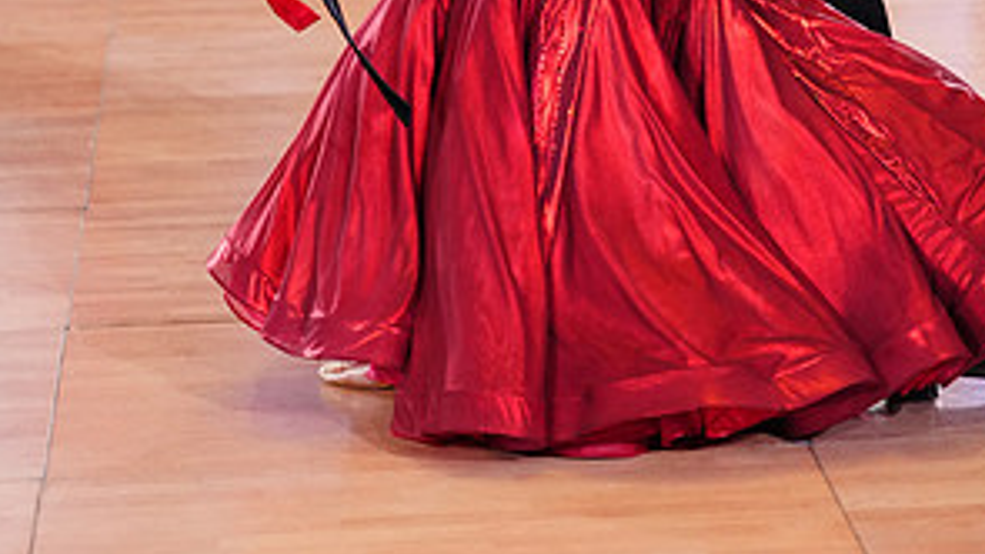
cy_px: -237
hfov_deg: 11.0
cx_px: 533
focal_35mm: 196
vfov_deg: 6.1
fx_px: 5120
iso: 2500
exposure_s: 1/640
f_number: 2.8
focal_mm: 95
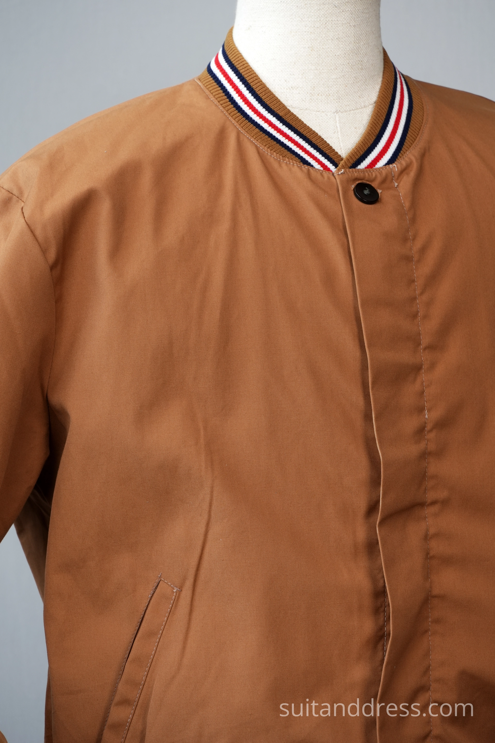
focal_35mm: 194
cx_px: 248
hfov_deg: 7.1
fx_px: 3991
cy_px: 372
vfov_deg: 10.6
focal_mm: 129
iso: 250
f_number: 7.1
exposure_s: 1/30
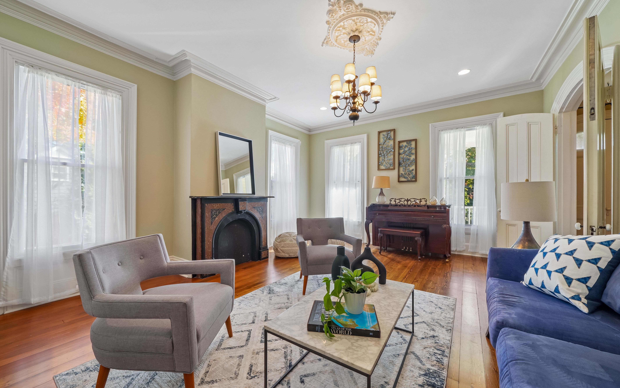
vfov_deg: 82.8
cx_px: 308
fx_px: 220
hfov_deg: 109.4
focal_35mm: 13
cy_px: 199
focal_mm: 12
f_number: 11
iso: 100
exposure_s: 1/3.33
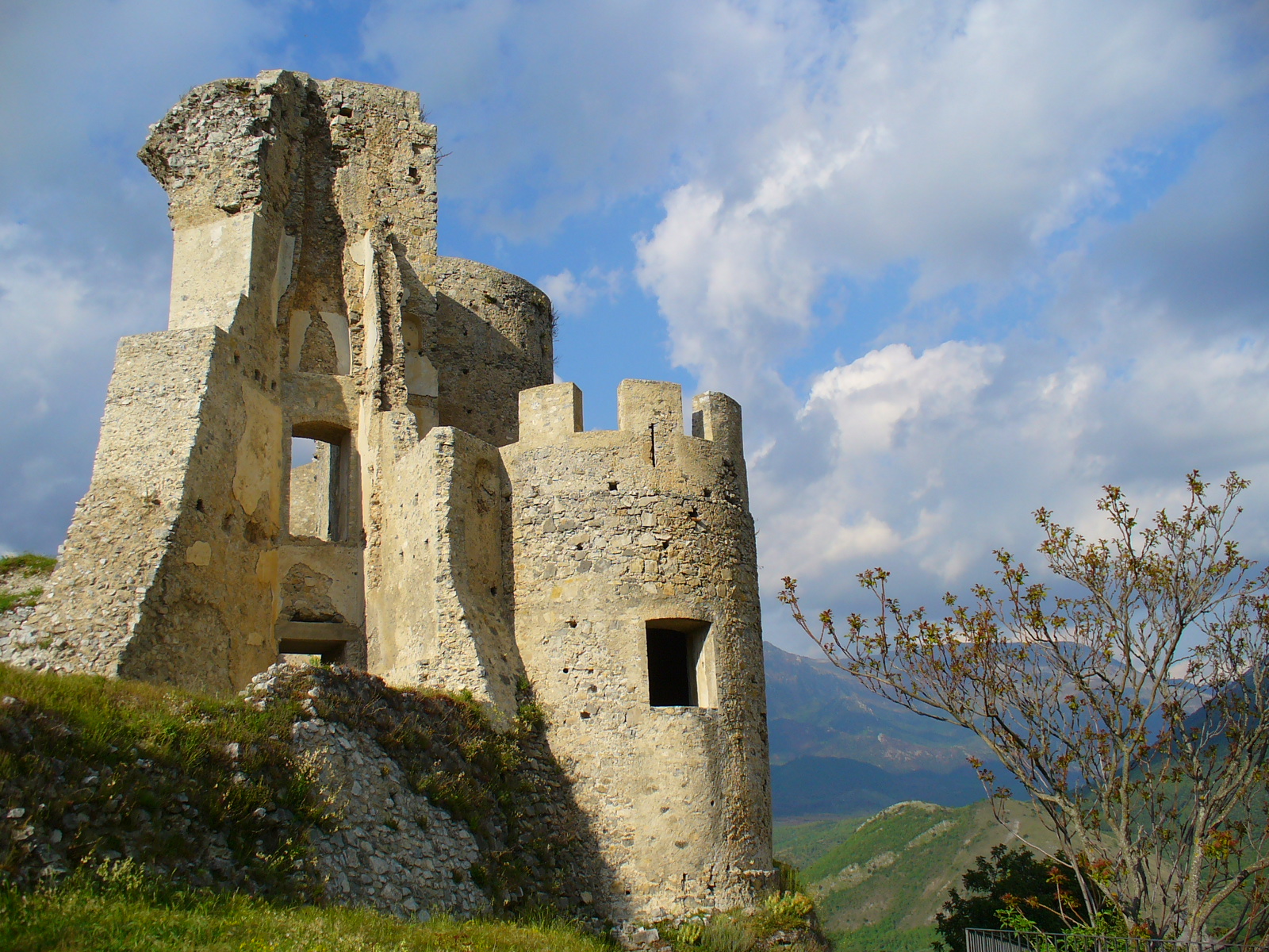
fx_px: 1356
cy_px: 476
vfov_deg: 38.7
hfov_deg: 50.1
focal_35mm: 37
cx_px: 634
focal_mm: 6.1
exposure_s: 1/320
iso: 64
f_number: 5.6
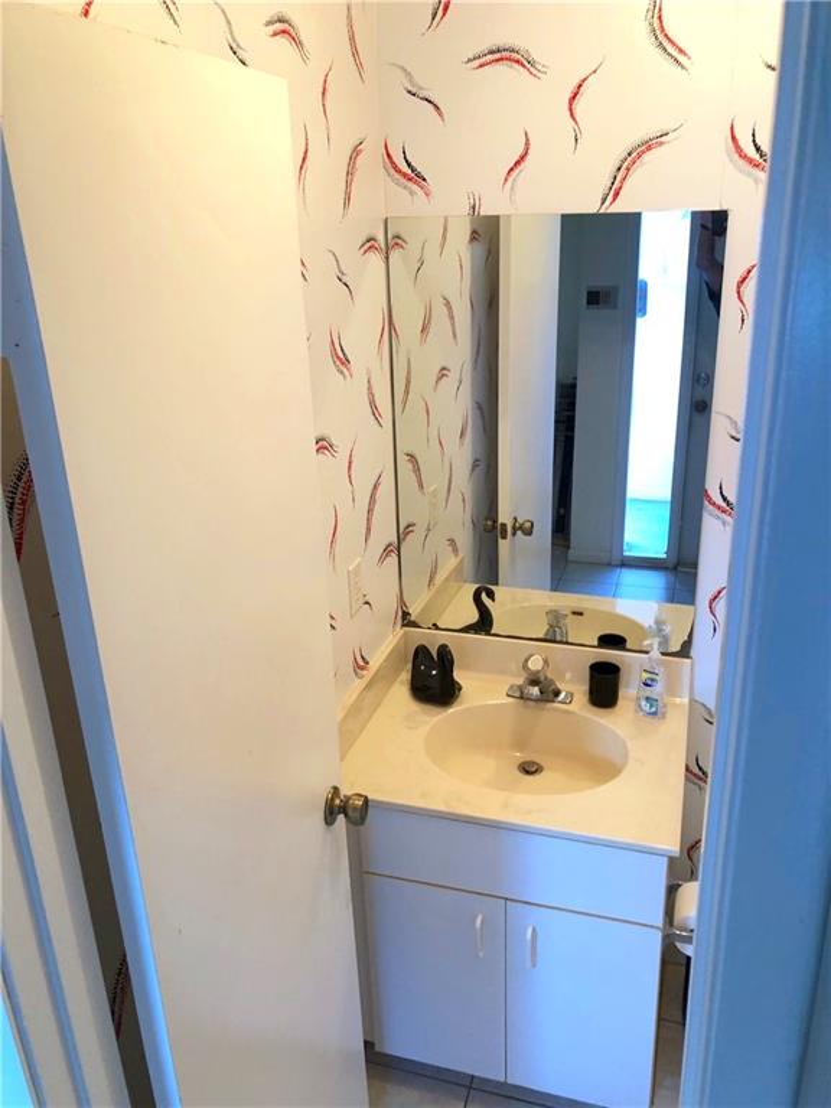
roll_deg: +2.3
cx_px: 416
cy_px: 554
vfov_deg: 63.4
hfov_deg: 49.7
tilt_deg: -19.7
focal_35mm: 28
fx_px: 896
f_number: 1.8
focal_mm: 3.99
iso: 40
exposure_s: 1/20
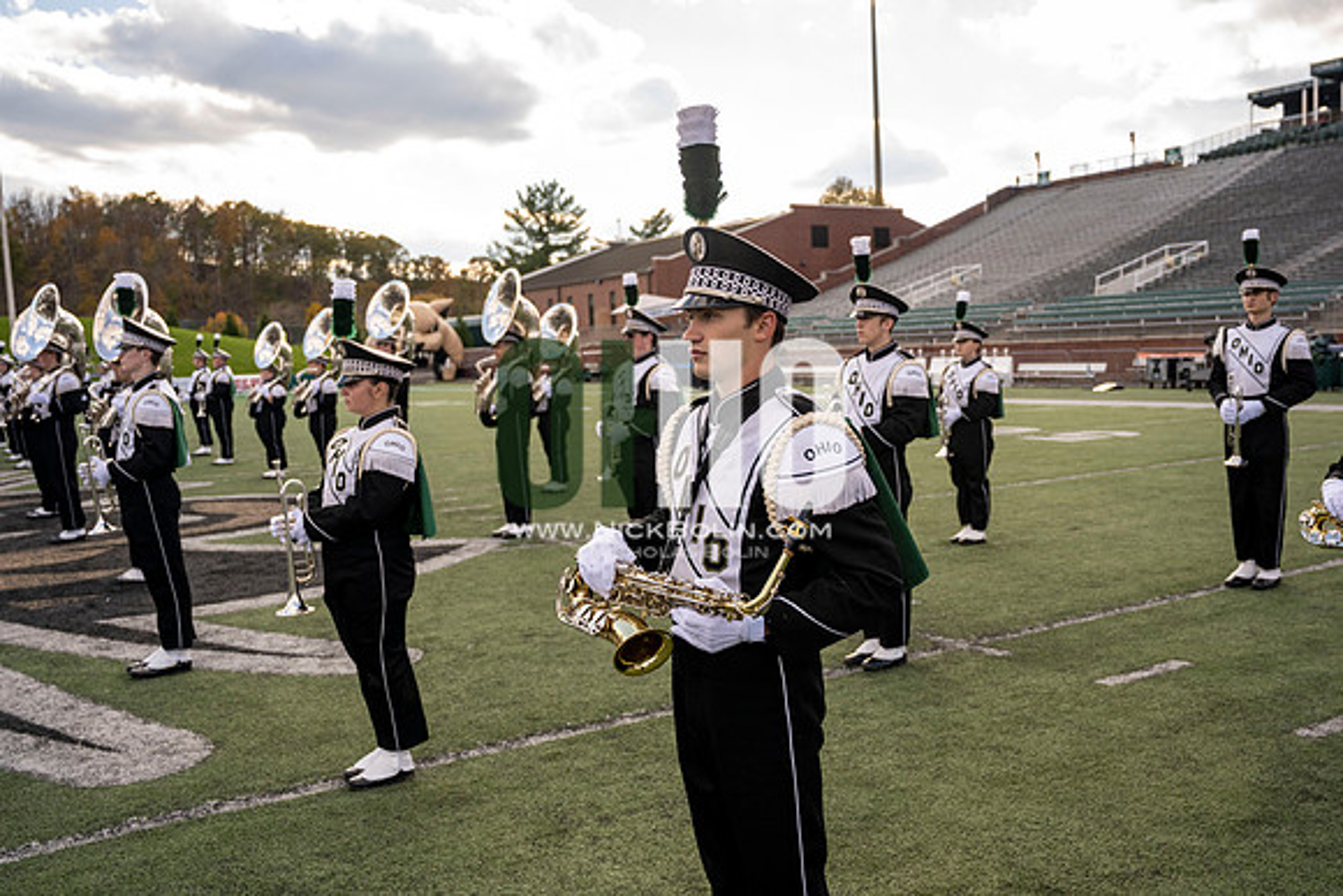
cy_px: 448
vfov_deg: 41.7
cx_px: 672
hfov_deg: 59.5
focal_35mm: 32
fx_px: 1175
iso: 500
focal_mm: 31.5
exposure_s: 1/2000
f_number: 4
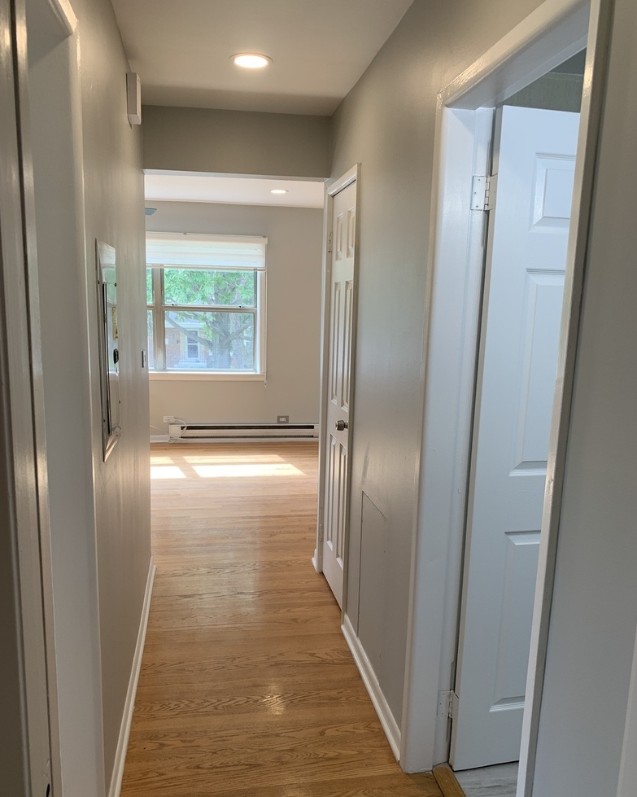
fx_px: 660
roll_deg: -0.7
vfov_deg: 62.1
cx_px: 319
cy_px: 434
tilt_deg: -11.9
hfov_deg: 51.5
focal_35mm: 28
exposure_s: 1/120
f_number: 1.8
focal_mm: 4.25
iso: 64
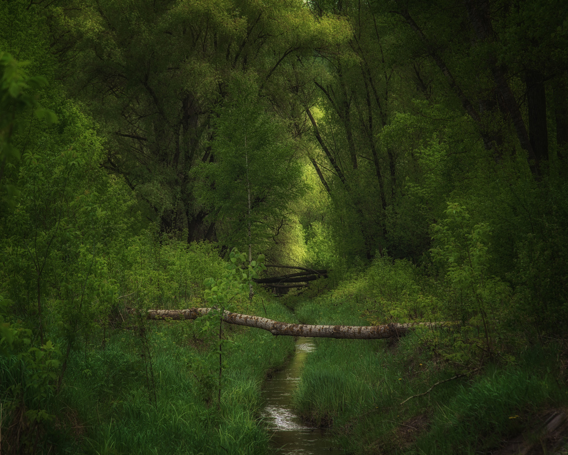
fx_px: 2286
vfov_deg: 11.4
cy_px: 228
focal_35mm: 136
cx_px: 280
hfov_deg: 14.2
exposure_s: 1/400
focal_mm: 120
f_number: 7.1
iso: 400
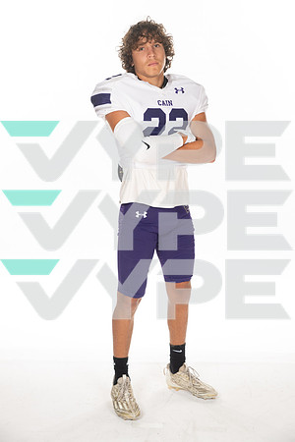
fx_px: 762
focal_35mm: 62
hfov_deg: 21.9
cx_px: 148
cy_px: 221
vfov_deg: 32.4
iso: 800
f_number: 7.1
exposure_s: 1/320
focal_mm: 62
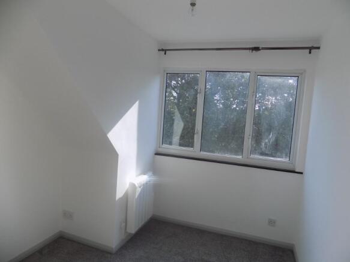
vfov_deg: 58.9
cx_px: 175
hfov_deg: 73.9
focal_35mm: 23
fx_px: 233
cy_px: 131
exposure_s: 1/250
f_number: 3.1
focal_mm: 4
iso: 80
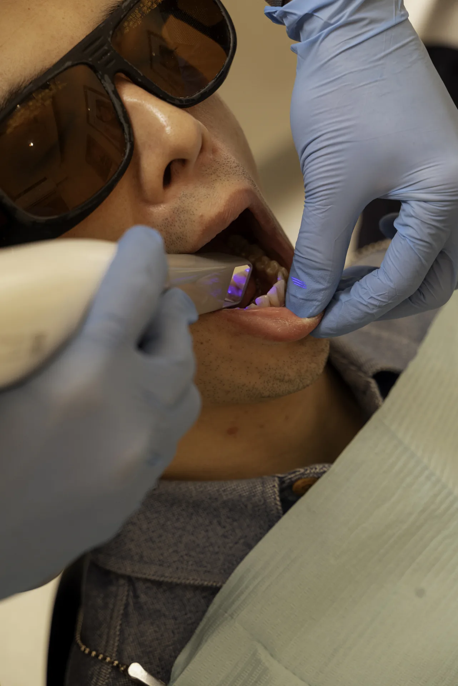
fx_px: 1372
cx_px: 229
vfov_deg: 28.1
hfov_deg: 18.9
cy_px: 343
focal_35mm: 72
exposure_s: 1/250
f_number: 4.5
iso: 500
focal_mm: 72
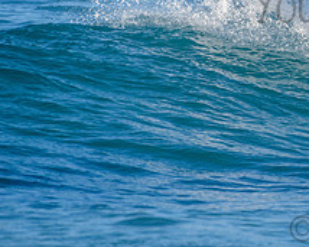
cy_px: -11
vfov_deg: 1.2
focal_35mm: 1274
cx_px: 401
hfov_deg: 1.5
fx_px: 11646
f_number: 5.6
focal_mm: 500
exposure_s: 1/2000
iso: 360
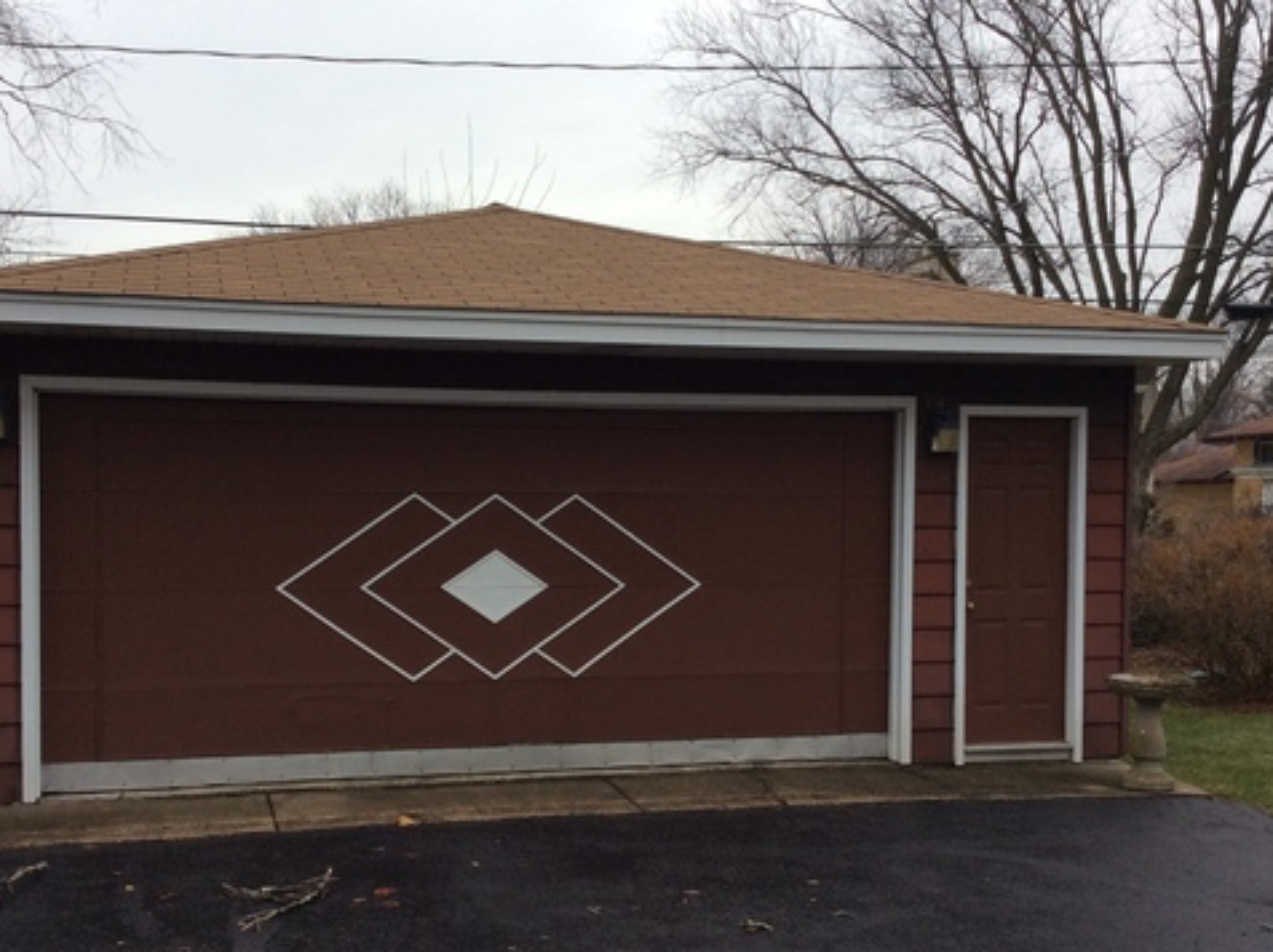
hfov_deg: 43.9
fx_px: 1580
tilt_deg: -2.3
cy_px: 564
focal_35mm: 43
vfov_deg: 33.4
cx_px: 583
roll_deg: +0.7
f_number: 2.4
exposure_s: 1/334
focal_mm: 3.3
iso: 32
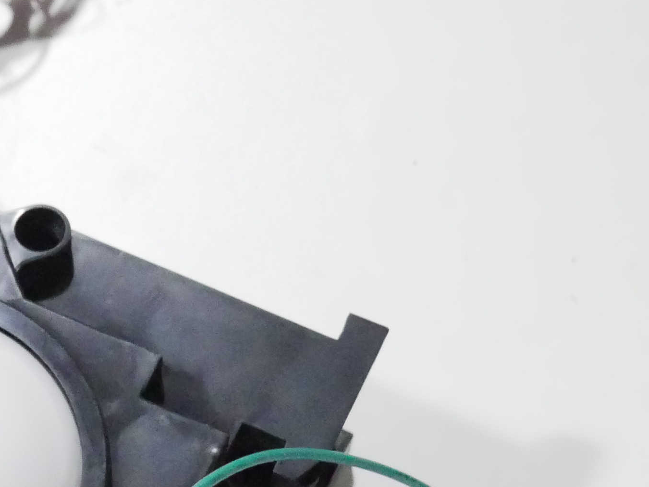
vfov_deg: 12.5
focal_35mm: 116
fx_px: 2175
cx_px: -47
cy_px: 578
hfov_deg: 16.5
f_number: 4.5
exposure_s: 1/160
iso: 6400
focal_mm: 17
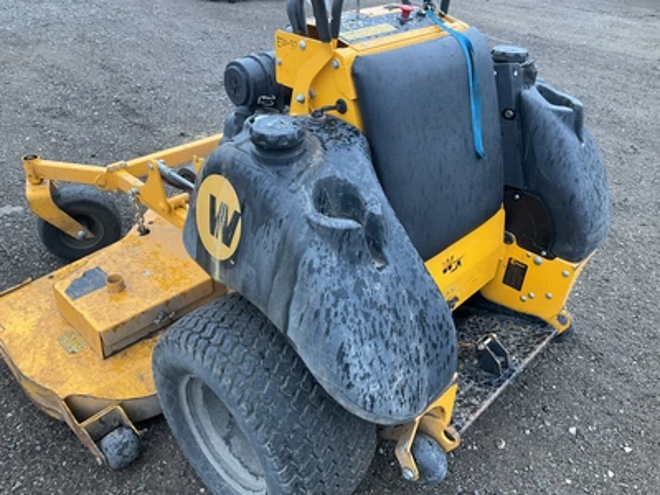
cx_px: 330
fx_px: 553
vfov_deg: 48.2
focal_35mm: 29
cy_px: 248
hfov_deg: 61.7
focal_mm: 3
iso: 64
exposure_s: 1/74
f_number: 1.8
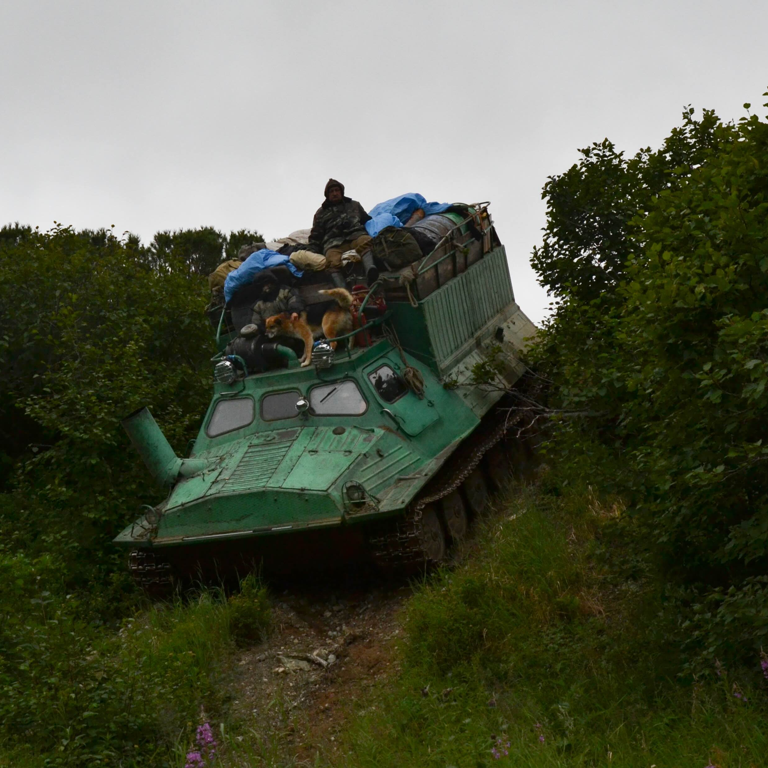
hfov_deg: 27.6
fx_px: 1556
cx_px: 288
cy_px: 389
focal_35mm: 62
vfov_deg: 27.7
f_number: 8
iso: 400
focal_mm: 26
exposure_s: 1/1250
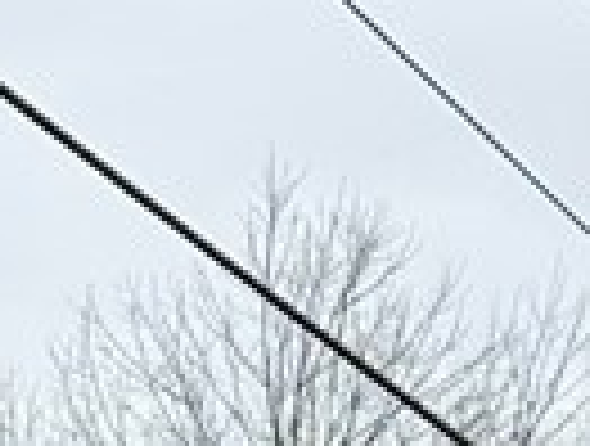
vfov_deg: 3.9
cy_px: 1437
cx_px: 1171
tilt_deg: -0.9
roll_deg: +0.0
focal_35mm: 374
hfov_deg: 5.2
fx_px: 6392
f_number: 1.78
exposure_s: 1/1133
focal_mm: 6.76
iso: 64
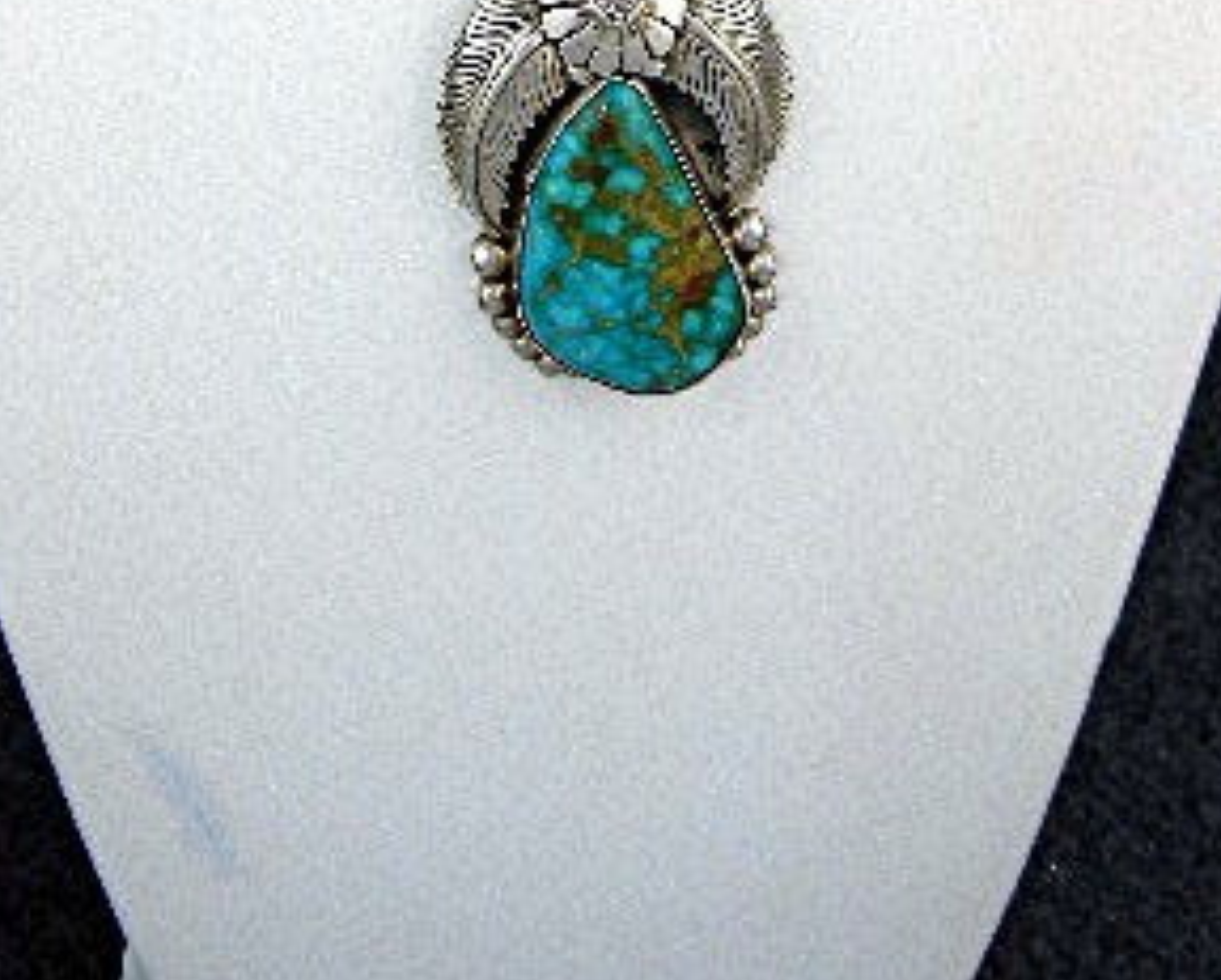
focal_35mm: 65
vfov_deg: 21.4
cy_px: -267
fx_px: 2351
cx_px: 572
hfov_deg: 29.1
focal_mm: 5.4
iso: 160
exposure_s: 1/37.8
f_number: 3.5
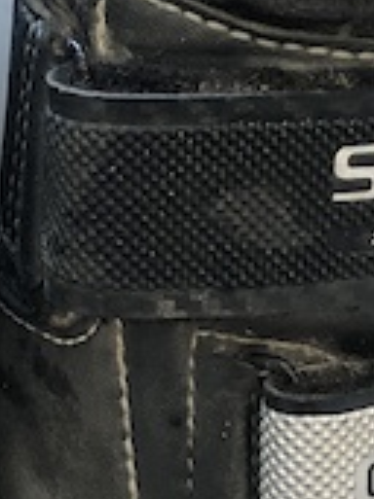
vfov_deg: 15.1
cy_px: 233
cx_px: -70
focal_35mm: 131
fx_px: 1890
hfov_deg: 11.1
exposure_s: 1/15
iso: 50
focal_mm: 3.99
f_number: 1.8
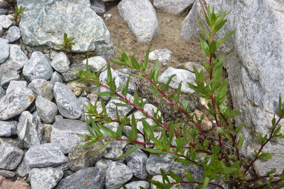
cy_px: 94
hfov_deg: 35.6
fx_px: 442
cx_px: 142
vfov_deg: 24.2
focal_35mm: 56
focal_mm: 56
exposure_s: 1/125
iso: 160
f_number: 13
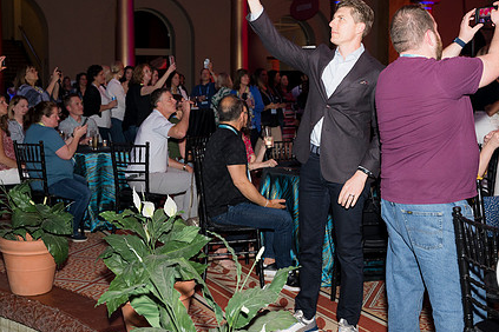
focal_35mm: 51
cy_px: 123
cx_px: 274
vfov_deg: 26.4
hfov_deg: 38.8
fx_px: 707
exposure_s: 1/100
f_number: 4
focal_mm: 37
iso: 800
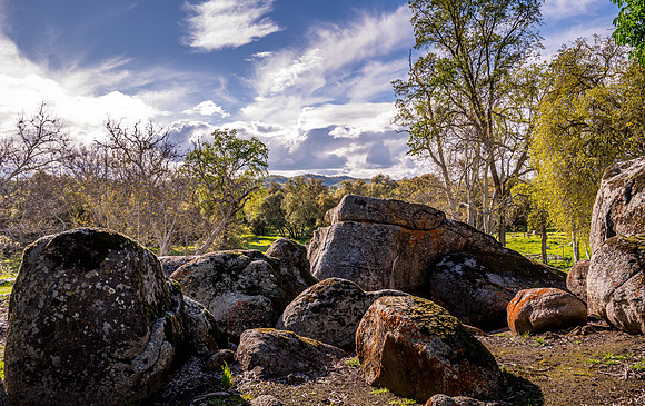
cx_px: 322
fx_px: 591
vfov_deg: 37.9
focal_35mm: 34
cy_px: 203
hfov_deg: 57.2
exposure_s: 1/50
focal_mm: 33
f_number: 8
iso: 64
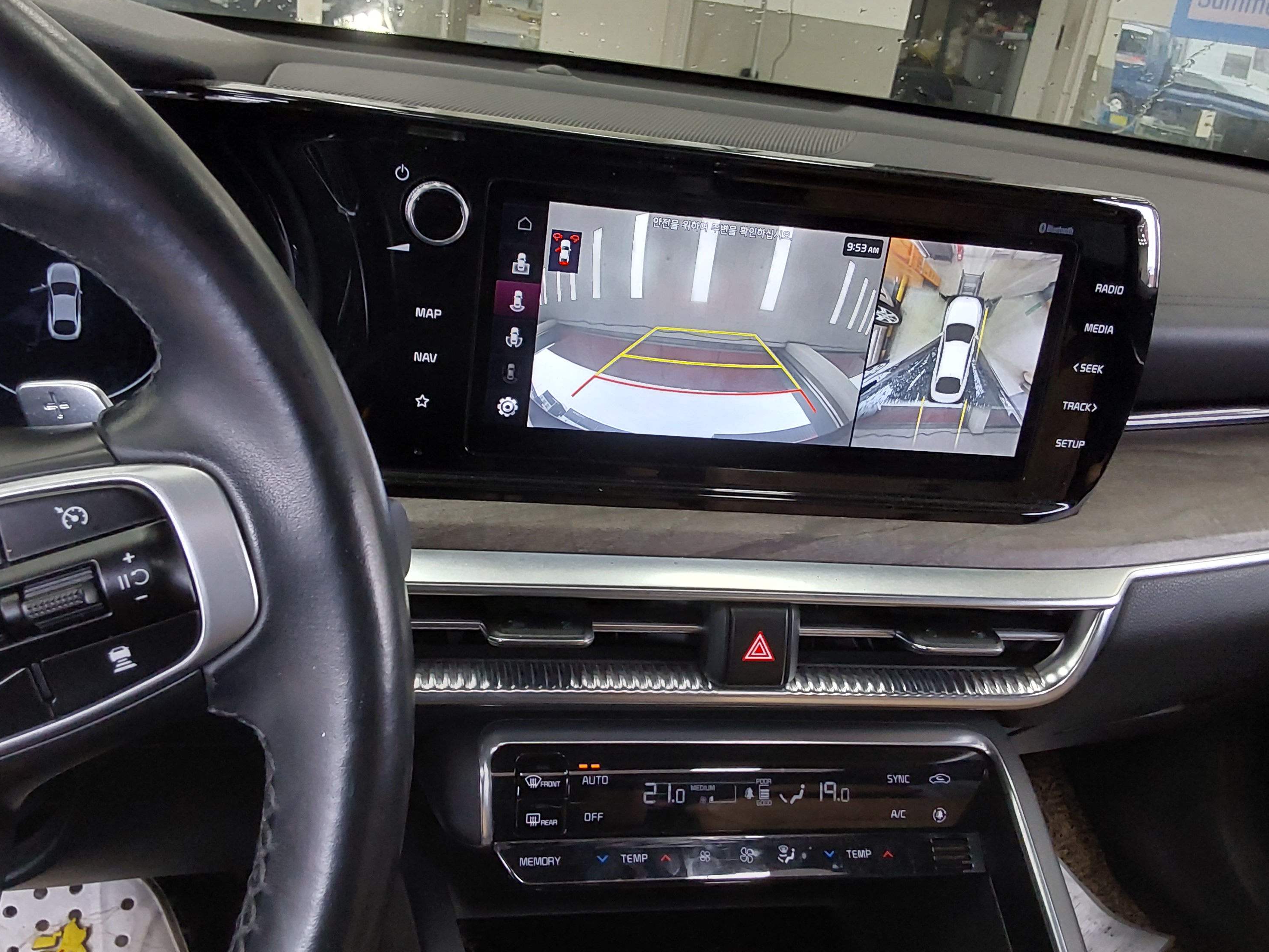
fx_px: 1136
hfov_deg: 58.3
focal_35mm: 31
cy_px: 441
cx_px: 611
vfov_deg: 45.4
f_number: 1.9
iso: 250
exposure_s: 1/60
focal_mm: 2.91
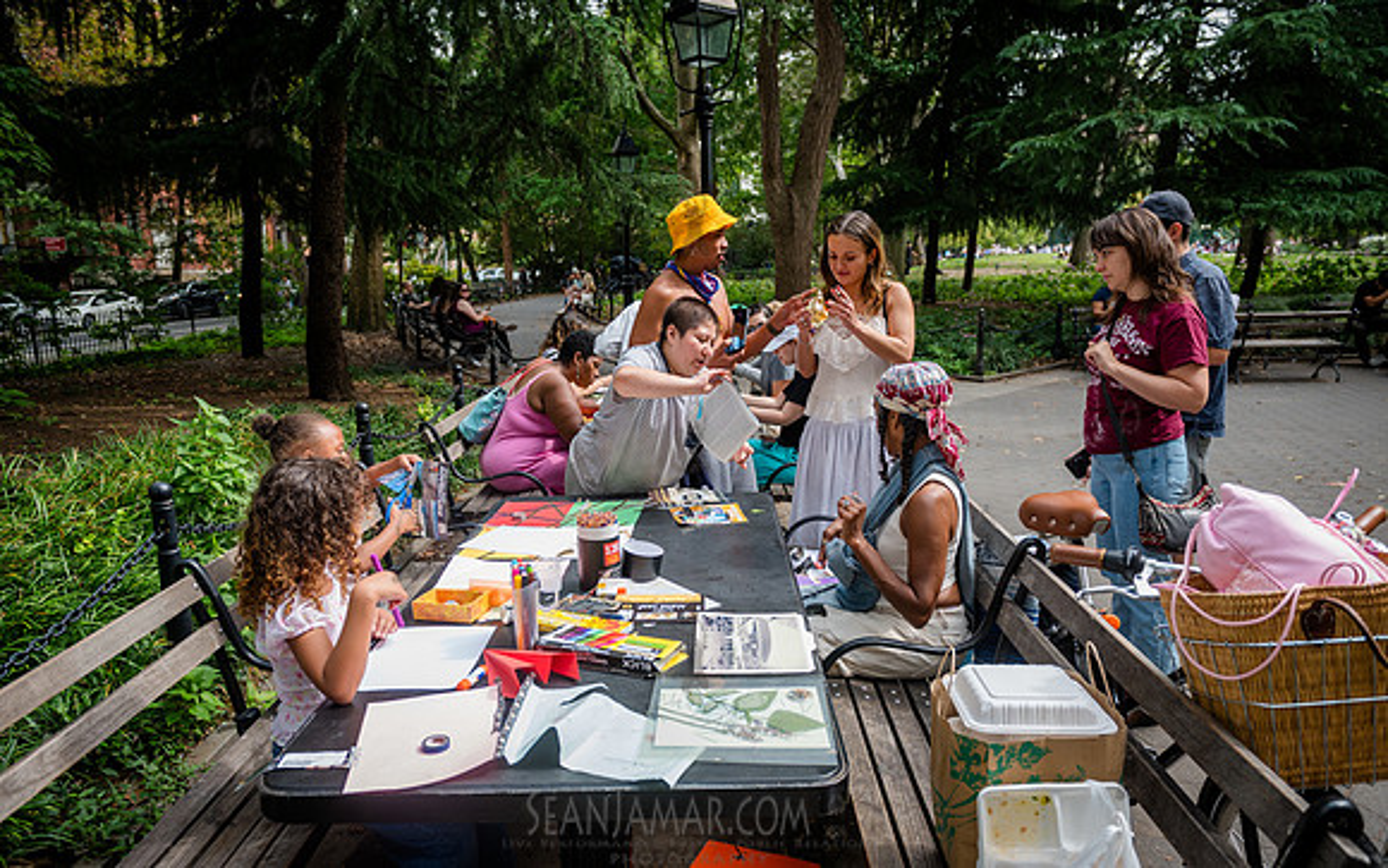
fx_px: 931
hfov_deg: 73.4
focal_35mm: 25
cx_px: 692
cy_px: 460
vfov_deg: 50.0
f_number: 4
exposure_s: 1/500
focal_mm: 24
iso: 320
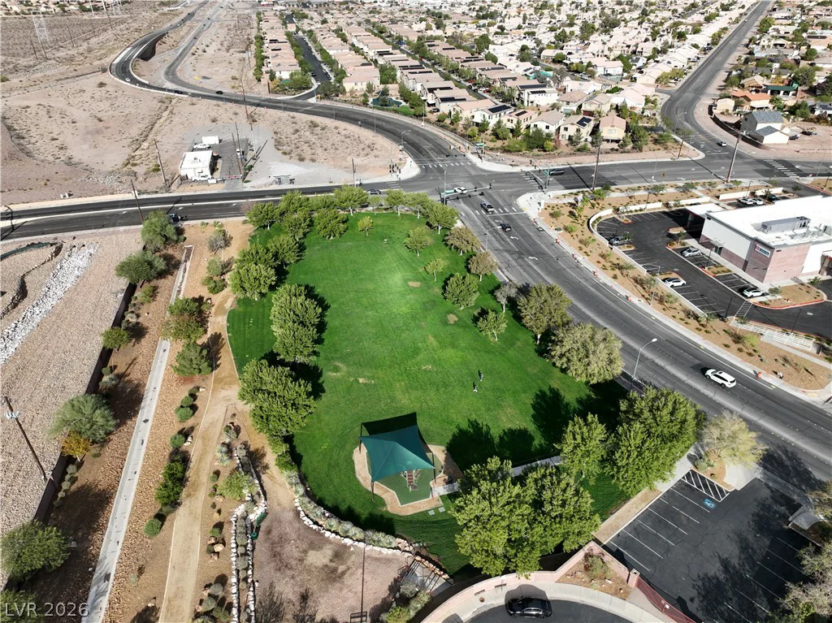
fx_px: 577
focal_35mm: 24
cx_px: 416
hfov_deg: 71.6
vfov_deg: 56.8
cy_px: 312
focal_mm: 12.29
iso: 110
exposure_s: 1/2000
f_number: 2.8
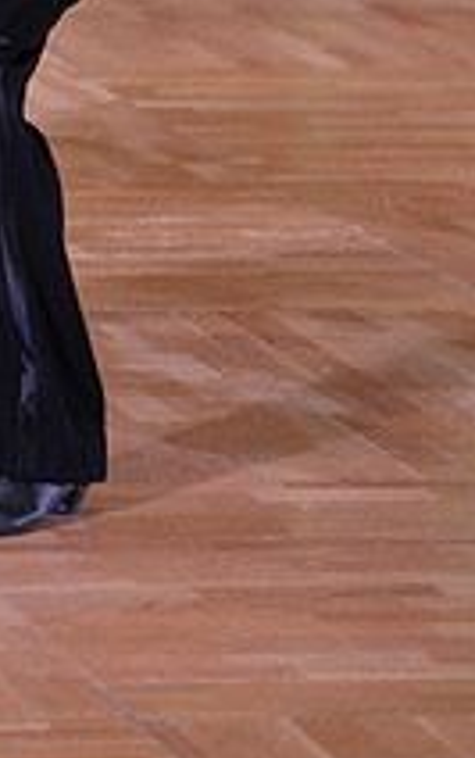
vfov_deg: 6.0
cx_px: -205
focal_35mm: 348
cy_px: -225
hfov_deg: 3.8
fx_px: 7188
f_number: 4.5
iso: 1600
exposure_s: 1/200
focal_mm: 125
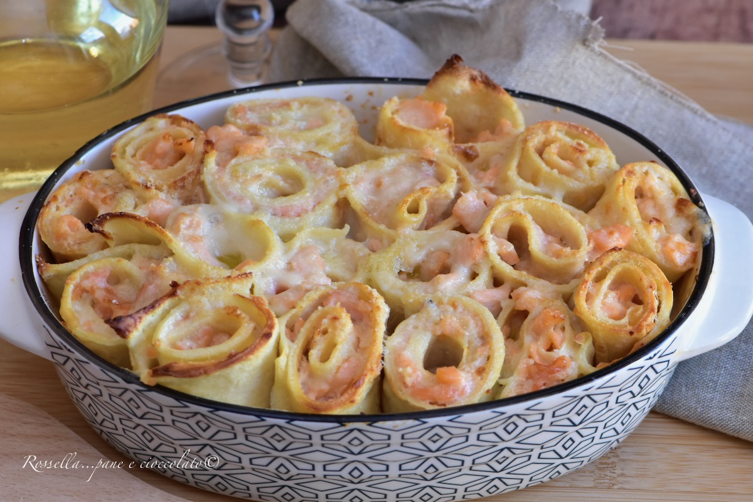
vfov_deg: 8.7
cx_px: 376
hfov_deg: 13.0
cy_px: 251
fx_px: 3294
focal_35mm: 158
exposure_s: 1/50
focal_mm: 105
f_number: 8
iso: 800
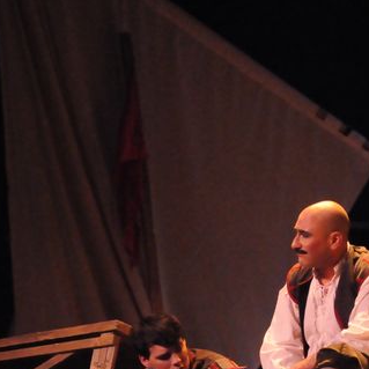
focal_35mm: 166
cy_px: 249
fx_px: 2002
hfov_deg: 10.4
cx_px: 401
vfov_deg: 10.5
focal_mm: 52
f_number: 5
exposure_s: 1/20
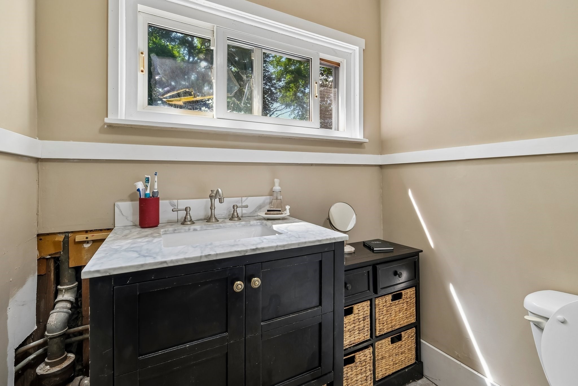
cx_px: 289
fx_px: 241
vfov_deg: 77.3
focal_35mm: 15
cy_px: 193
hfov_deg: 100.4
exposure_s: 1/10
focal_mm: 10
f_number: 5.6
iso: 200
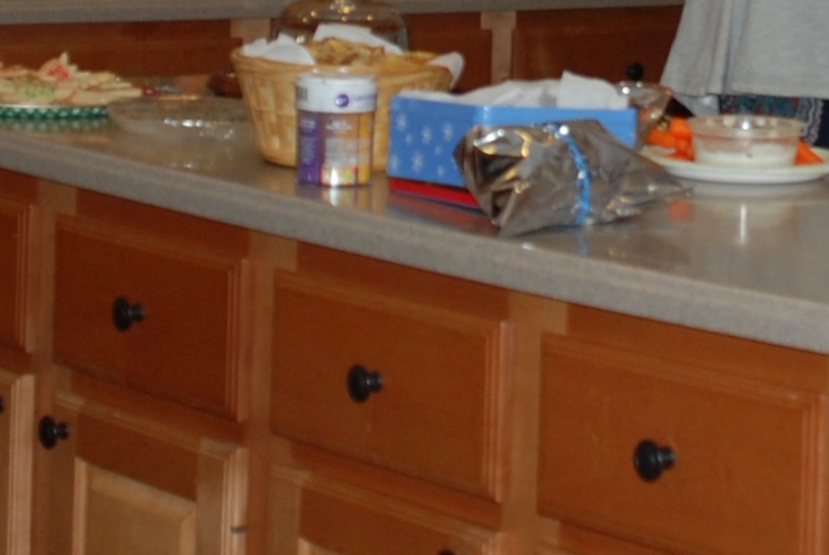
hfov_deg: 14.3
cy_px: -131
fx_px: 3297
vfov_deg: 9.5
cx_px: 526
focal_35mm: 143
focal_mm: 20
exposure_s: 1/60
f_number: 3.8
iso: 200
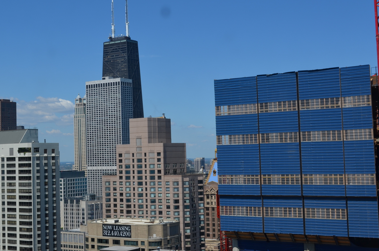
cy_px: 113
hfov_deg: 33.4
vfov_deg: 22.5
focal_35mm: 60
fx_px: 630
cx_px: 154
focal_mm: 32
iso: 100
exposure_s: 1/320
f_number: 9
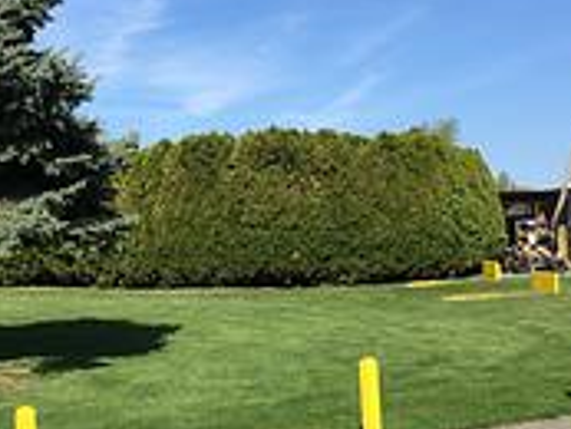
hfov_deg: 33.7
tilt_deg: +3.8
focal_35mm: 57
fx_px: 941
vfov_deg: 25.7
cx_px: 236
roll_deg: +0.9
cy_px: 195
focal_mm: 4.15
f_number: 2.2
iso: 25
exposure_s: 1/1425
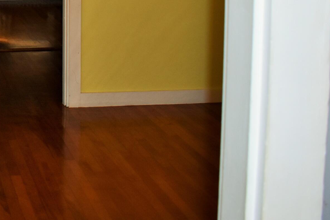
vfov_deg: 19.1
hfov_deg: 26.8
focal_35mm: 68
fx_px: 623
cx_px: -49
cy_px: -29
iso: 800
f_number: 3.5
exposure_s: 1/60
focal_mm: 18
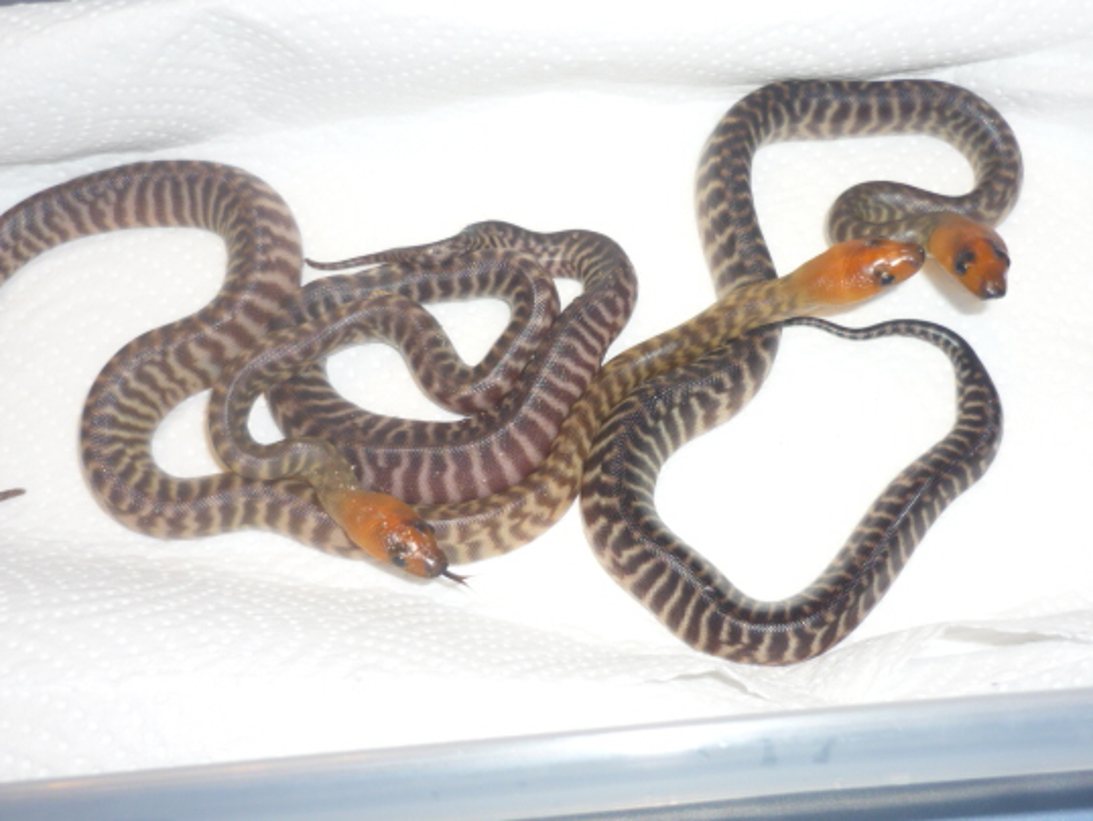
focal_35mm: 44
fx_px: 1390
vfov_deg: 32.9
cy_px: 384
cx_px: 536
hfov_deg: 42.9
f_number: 2.8
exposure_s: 1/30
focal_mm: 5.5
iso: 100
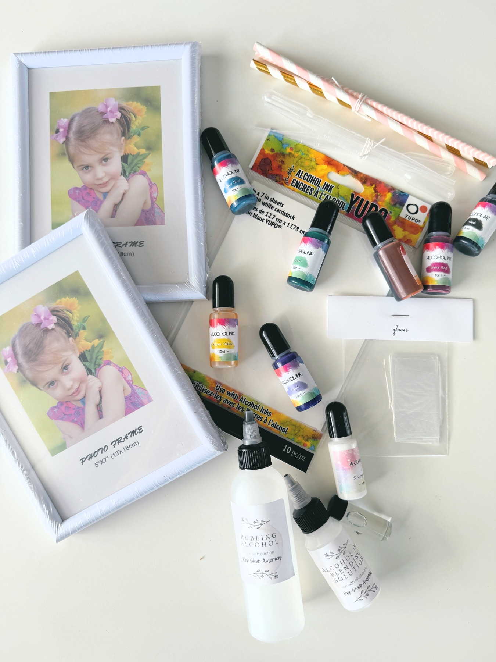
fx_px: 459
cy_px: 331
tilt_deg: -88.3
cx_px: 248
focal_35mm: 24
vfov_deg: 71.6
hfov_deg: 56.8
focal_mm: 6.76
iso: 64
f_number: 1.78
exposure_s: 1/121
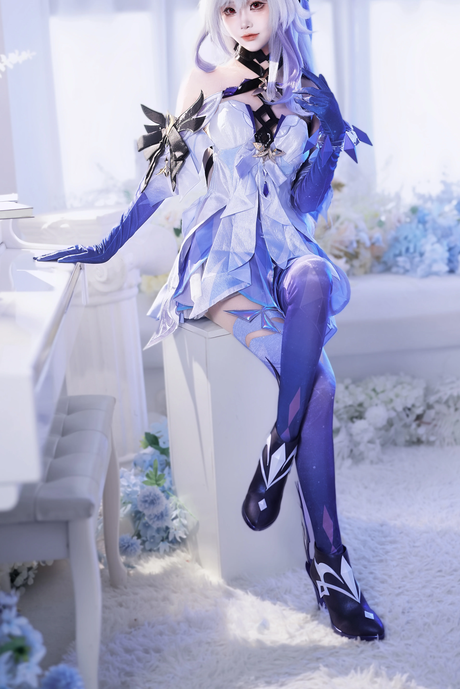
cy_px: 284
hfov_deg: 22.3
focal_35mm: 61
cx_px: 258
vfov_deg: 32.8
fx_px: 1169
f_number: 2
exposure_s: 1/125
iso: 400
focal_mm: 50
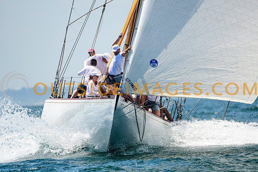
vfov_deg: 2.3
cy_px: 86
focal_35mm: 600
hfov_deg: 3.4
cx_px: 129
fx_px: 4301
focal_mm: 400
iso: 400
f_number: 5
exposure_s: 1/3200
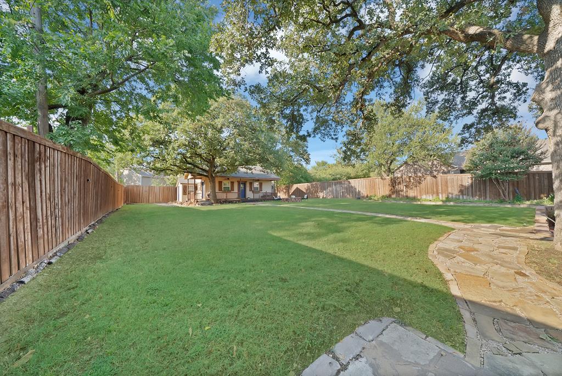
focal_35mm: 12
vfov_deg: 90.1
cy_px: 188
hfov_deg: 112.6
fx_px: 187
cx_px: 281
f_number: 9
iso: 640
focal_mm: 12
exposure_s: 1/30
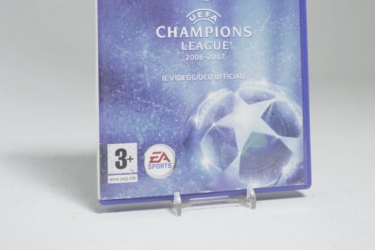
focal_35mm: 57
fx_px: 594
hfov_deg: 35.0
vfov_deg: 23.3
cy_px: 39
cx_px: 200
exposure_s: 1/25
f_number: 5.6
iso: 640
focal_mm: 33
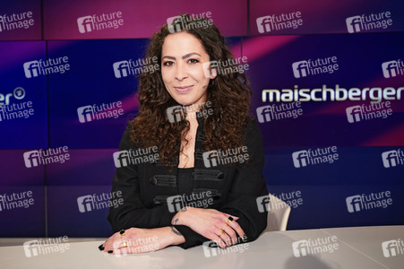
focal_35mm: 35
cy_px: 134
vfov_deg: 37.8
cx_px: 202
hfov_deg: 54.5
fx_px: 392
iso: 1600
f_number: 4.5
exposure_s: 1/125
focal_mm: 35
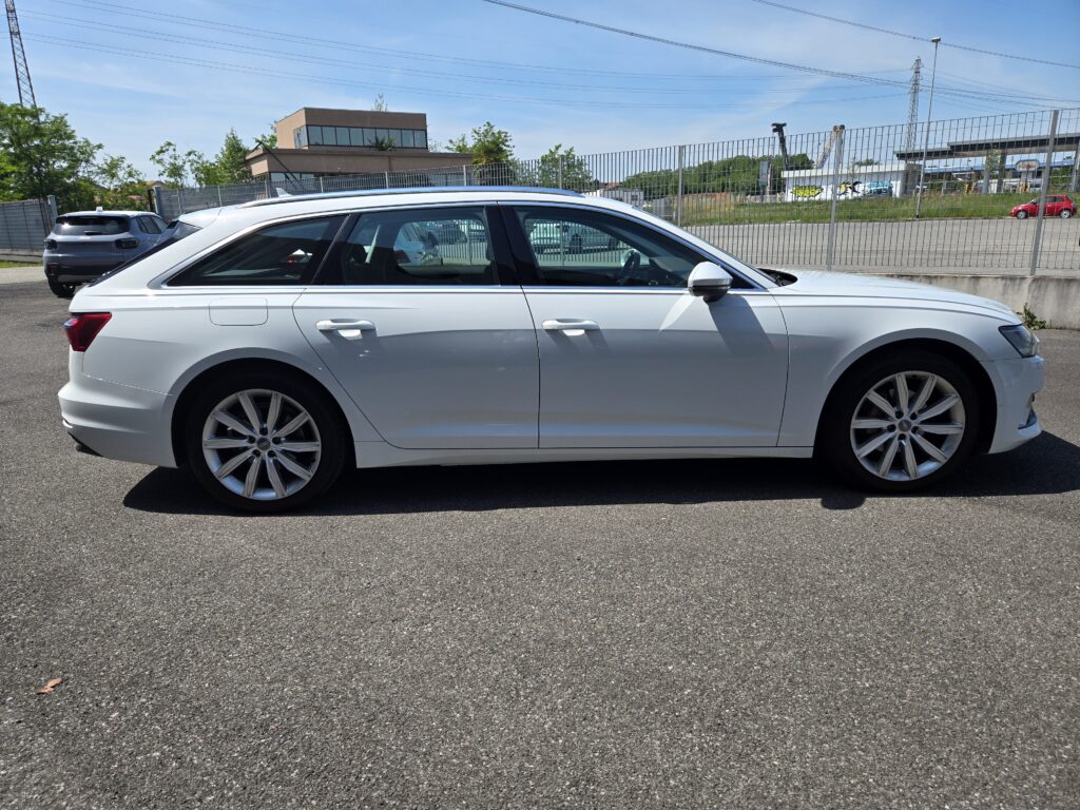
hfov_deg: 73.9
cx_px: 540
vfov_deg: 58.9
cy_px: 405
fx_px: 718
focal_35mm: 23
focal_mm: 5.4
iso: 40
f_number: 1.8
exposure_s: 1/2921
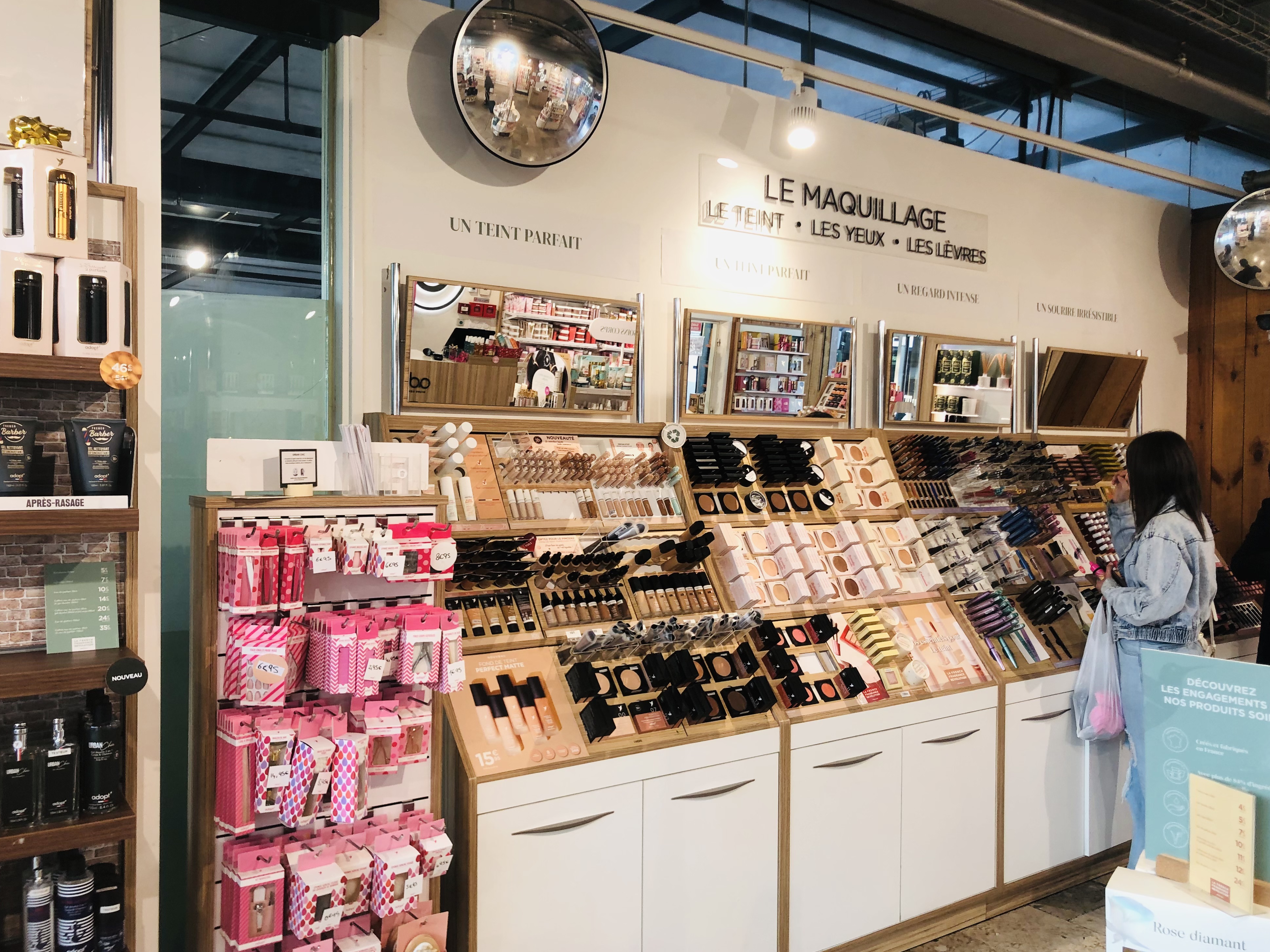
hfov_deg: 61.7
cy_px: 487
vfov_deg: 48.2
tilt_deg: -2.8
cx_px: 643
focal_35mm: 29
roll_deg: +0.8
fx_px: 1064
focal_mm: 3.99
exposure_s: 1/50
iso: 20
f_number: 1.8
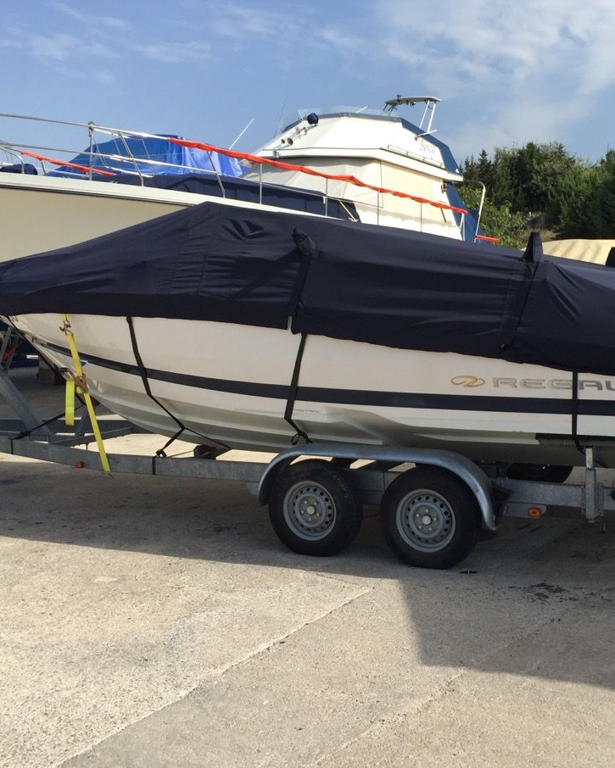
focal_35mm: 40
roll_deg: -0.8
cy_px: 382
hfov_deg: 37.1
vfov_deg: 45.8
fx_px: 910
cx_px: 389
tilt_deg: -5.3
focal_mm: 4.15
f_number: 2.2
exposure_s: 1/1582
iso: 32
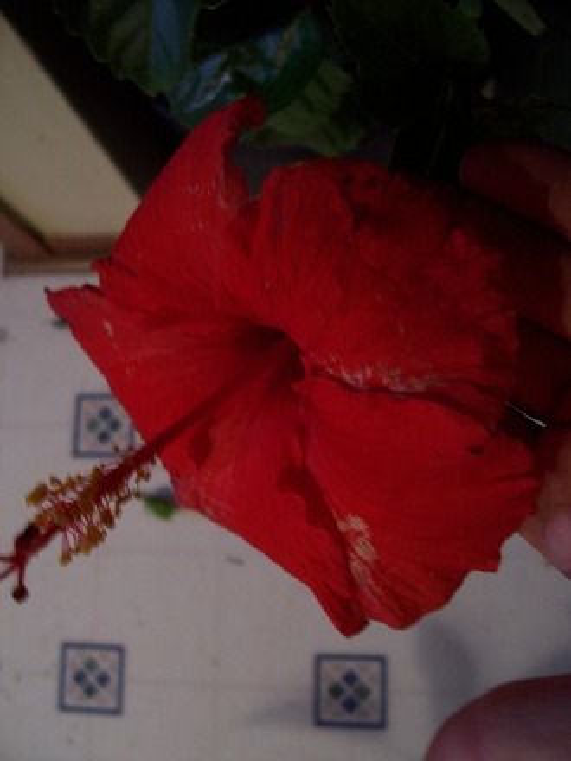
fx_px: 748
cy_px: 380
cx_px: 286
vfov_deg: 54.0
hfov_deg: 41.8
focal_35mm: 34
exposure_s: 1/8
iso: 160
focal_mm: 5.6
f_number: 2.7
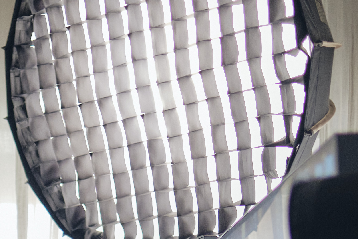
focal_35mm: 93
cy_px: 421
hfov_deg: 21.0
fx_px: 925
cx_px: -13
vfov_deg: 13.3
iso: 800
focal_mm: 16
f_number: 1.4
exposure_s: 1/125
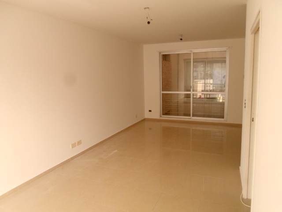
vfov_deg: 54.9
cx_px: 141
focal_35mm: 25
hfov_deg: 69.4
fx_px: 204
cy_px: 106
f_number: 2.5
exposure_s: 1/60
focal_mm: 4.5
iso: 80
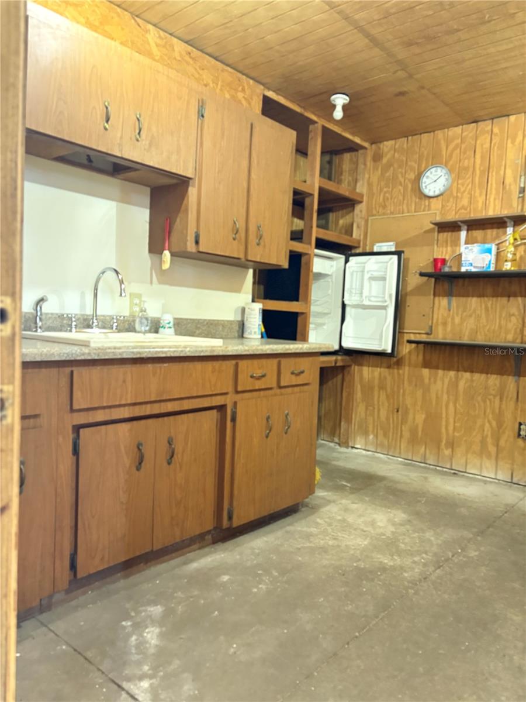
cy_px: 351
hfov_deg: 53.1
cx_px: 263
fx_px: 527
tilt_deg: -3.6
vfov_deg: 67.3
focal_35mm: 26
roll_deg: -2.8
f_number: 1.6
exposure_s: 1/22
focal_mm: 5.96
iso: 1000
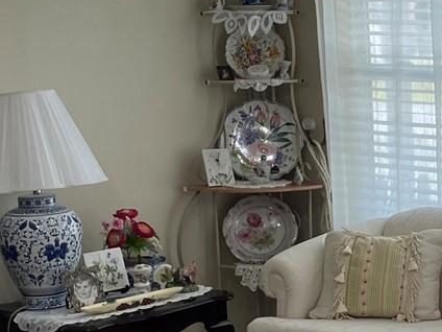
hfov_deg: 18.5
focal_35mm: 98
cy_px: 230
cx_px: 584
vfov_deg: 15.1
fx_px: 1251
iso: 80
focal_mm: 4.2
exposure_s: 1/120
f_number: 1.6
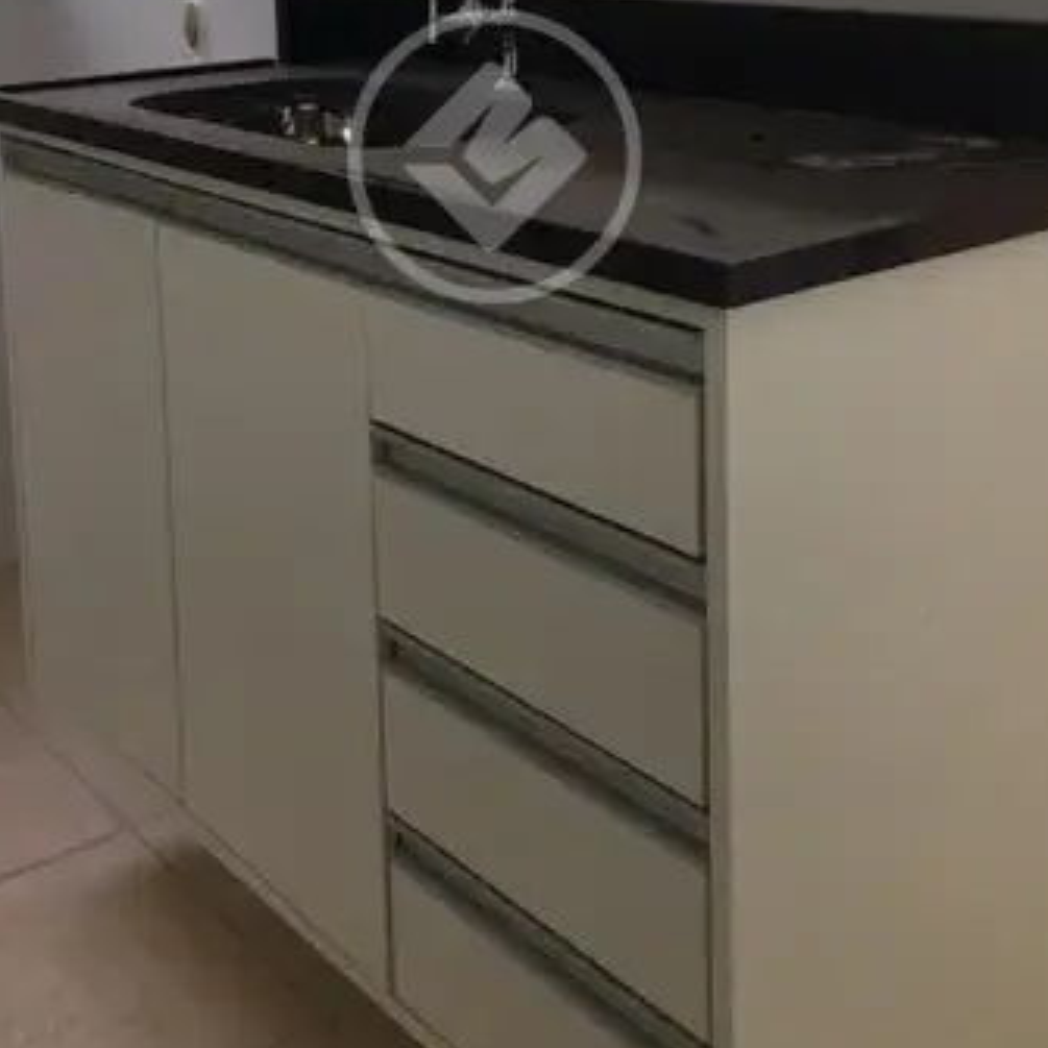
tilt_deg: -8.9
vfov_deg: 33.3
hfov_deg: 34.7
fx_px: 1678
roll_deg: +1.2
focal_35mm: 49
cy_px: 156
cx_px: 494
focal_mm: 4.15
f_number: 2.2
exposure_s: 1/15
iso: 50
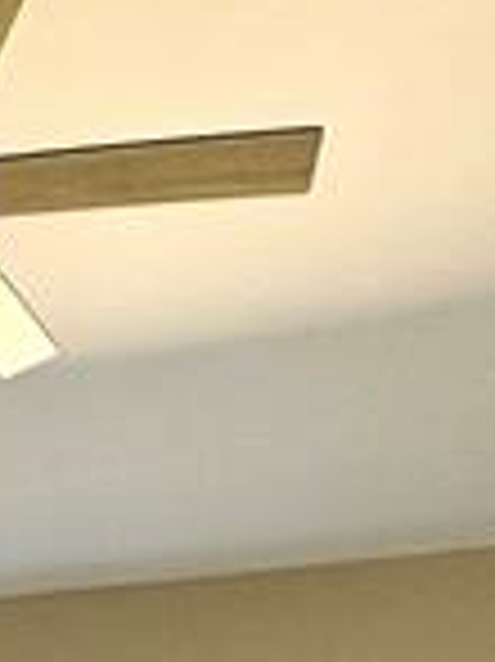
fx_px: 1394
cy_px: 1243
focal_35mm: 73
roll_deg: +1.2
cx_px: -198
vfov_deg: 19.1
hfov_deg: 18.4
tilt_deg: -9.9
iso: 125
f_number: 2.2
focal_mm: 2.22
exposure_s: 1/99
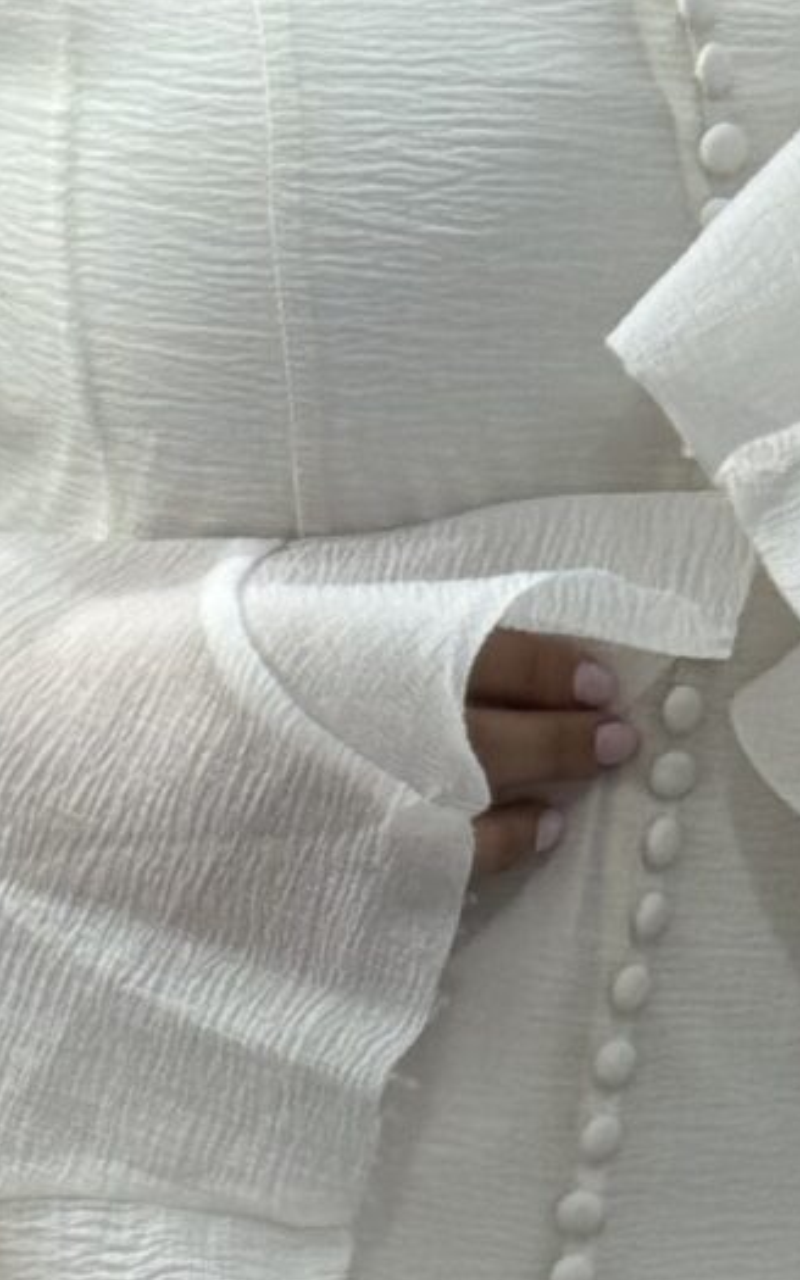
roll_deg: -6.4
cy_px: 675
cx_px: 227
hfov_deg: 5.3
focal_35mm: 248
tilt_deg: -21.3
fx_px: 8654
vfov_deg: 8.5
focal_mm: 6.76
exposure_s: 1/100
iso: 80
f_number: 1.78
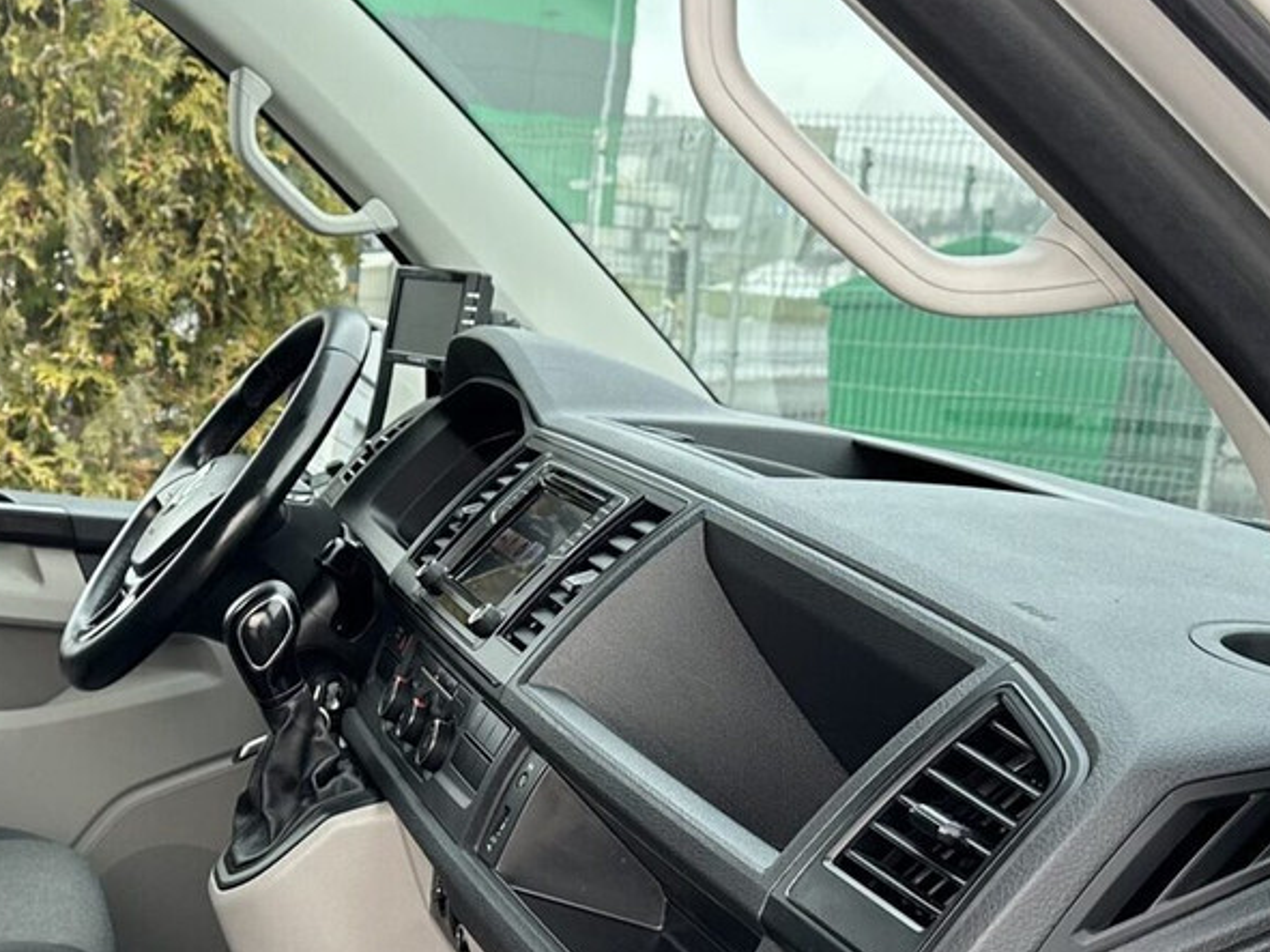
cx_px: 142
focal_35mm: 65
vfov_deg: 22.1
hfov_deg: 28.7
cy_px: 821
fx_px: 2384
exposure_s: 1/121
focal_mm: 6.86
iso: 80
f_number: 1.78
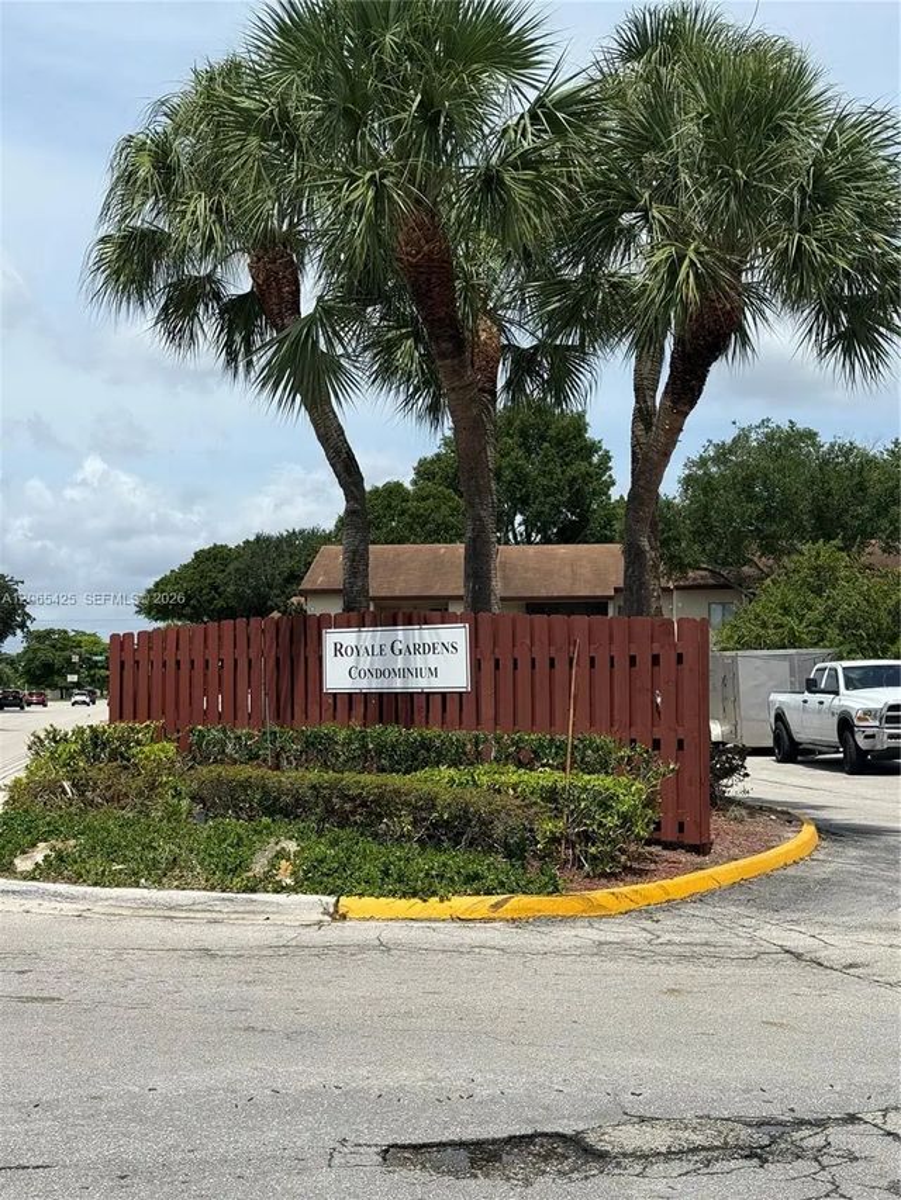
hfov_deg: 30.3
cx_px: 450
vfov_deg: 39.7
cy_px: 600
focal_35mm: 48
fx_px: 1665
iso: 64
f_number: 1.78
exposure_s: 1/5587
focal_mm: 6.76
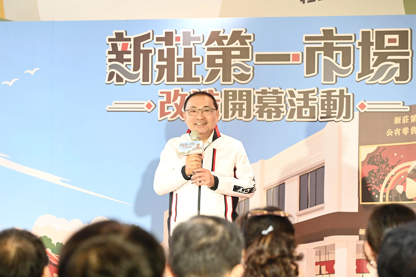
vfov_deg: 15.2
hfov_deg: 22.6
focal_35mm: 90
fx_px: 1040
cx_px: 208
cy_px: 138
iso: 2000
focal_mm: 90
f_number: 4
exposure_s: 1/125
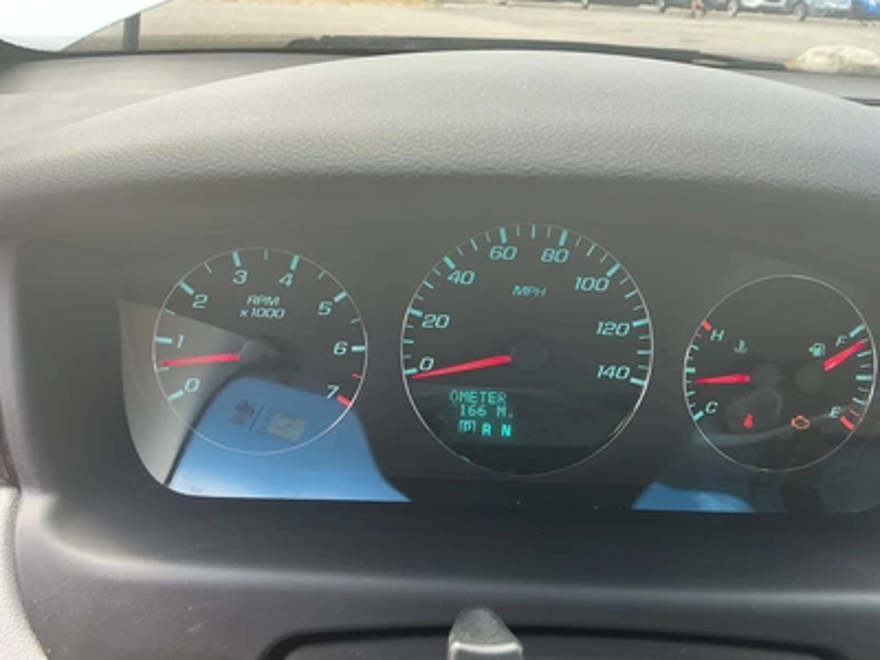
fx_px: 712
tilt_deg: -26.8
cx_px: 440
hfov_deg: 63.4
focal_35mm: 28
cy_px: 330
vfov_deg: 49.7
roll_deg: -3.7
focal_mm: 3
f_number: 1.8
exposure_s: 1/122
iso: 25
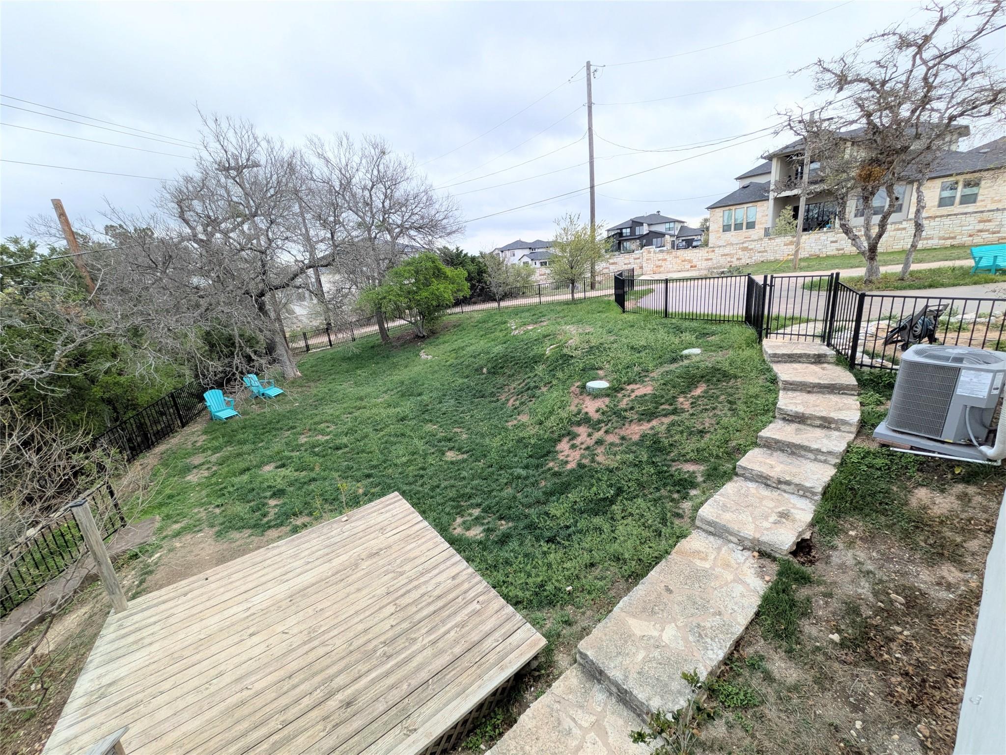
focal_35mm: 14
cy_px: 378
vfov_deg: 85.7
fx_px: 407
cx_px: 503
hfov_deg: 102.1
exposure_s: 1/580
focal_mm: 1.83
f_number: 2.2
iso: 50
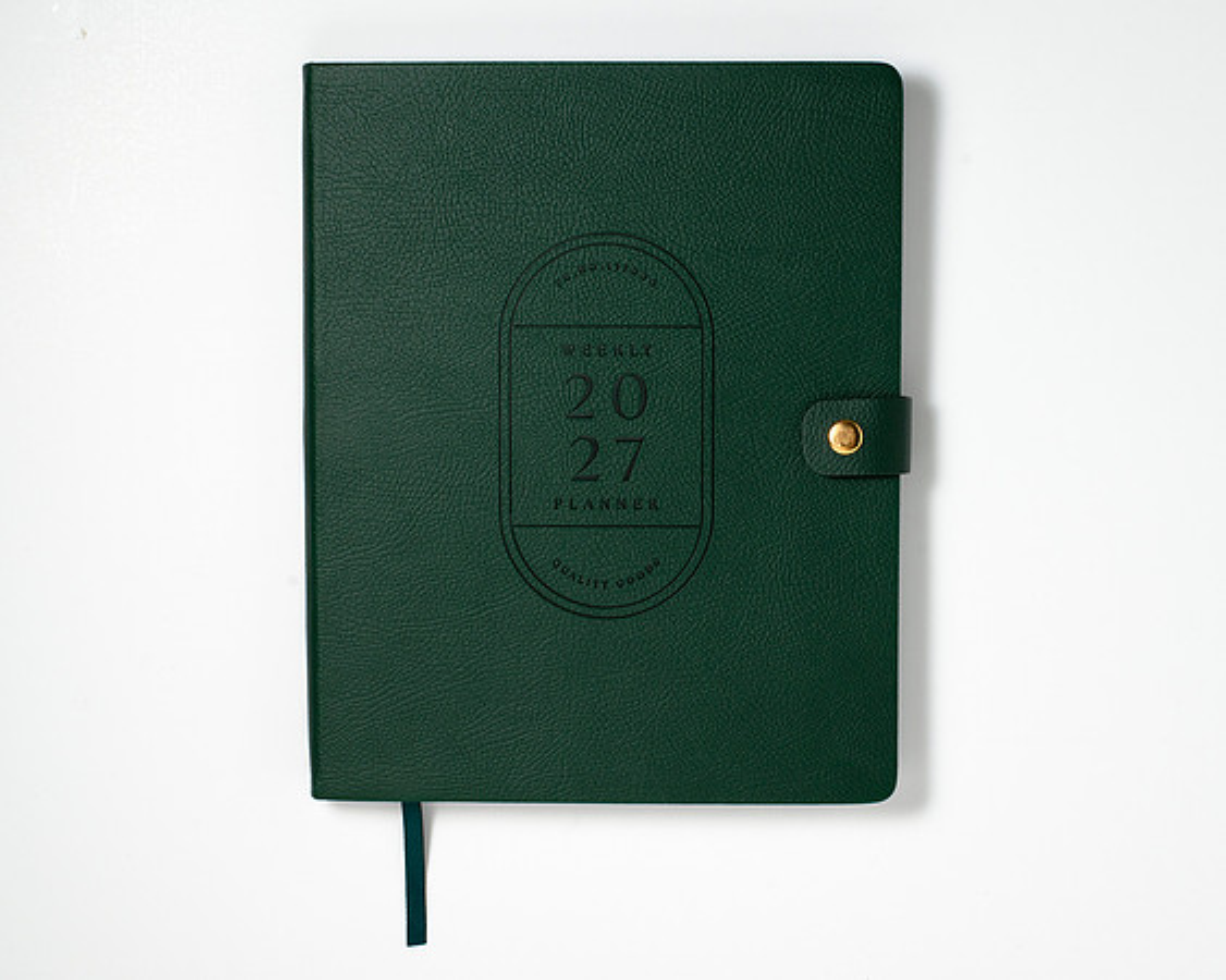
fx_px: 2401
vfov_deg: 23.1
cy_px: 494
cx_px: 682
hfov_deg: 28.6
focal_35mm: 66
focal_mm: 50
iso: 200
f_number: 10
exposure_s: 1/200
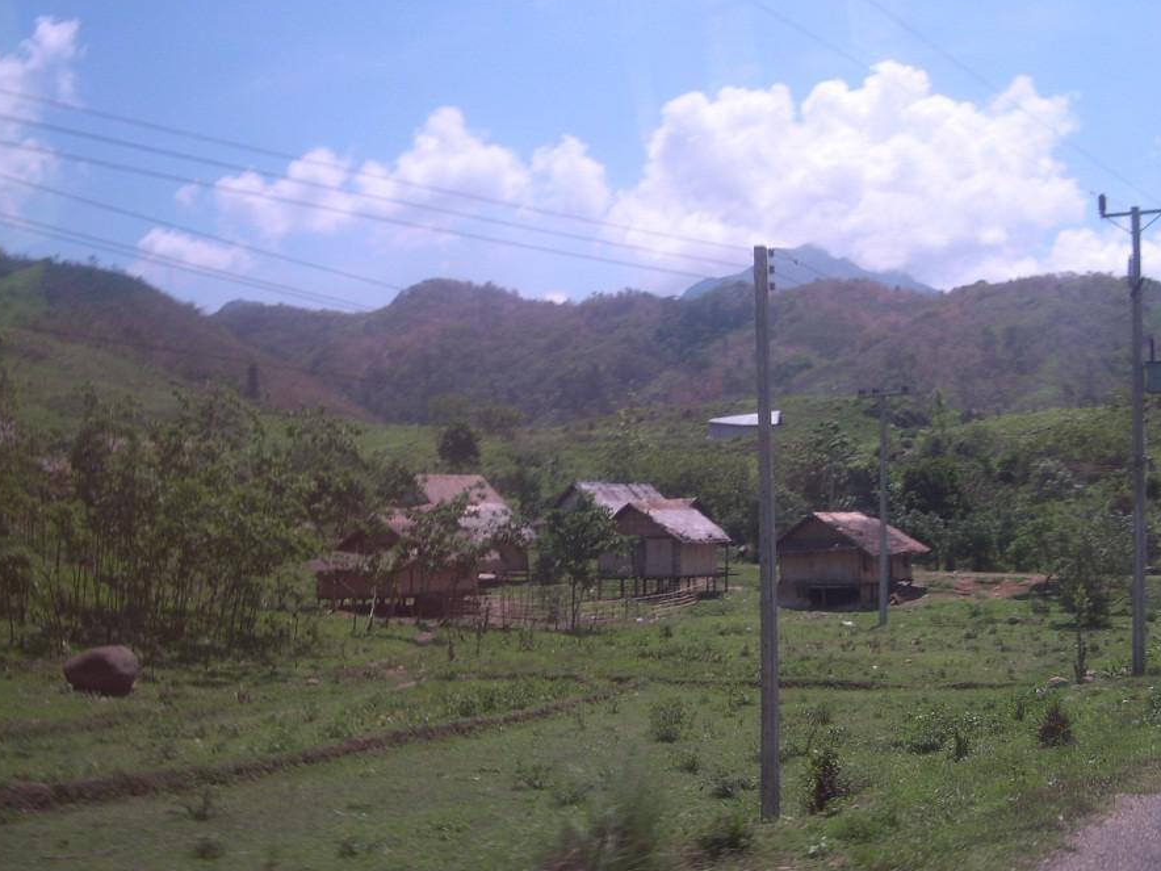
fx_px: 1476
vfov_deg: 32.9
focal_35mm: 44
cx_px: 554
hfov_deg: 42.9
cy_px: 472
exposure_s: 1/100
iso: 100
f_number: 2.8
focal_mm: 8
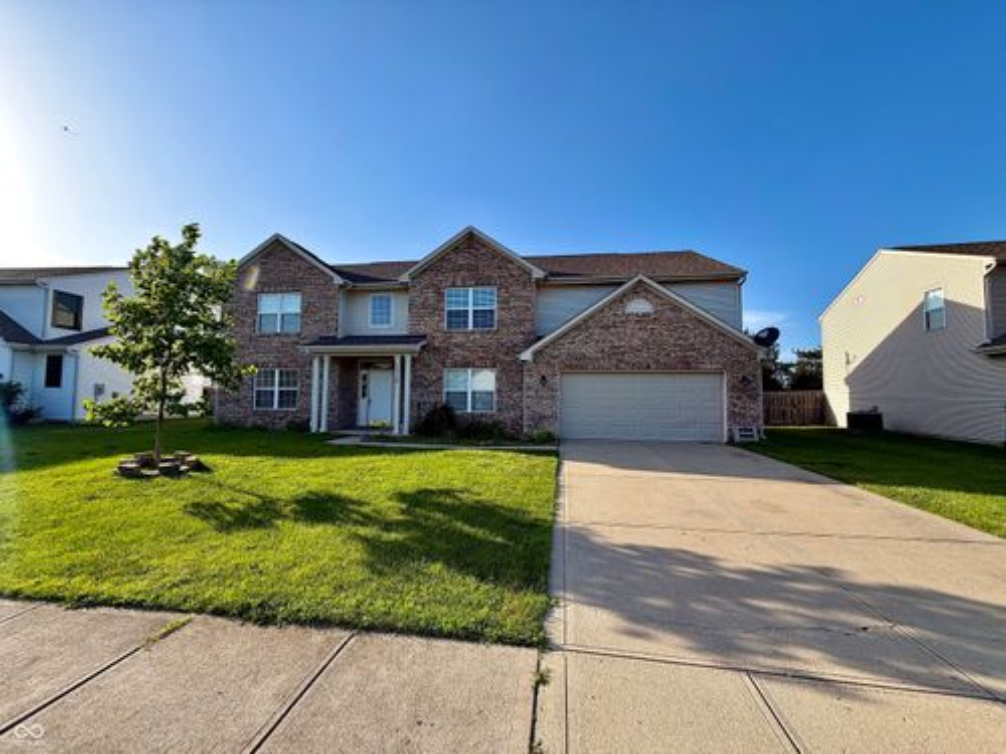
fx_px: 407
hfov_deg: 102.1
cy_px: 377
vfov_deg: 85.7
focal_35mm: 14
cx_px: 503
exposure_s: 1/770
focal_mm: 2.22
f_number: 2.2
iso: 32
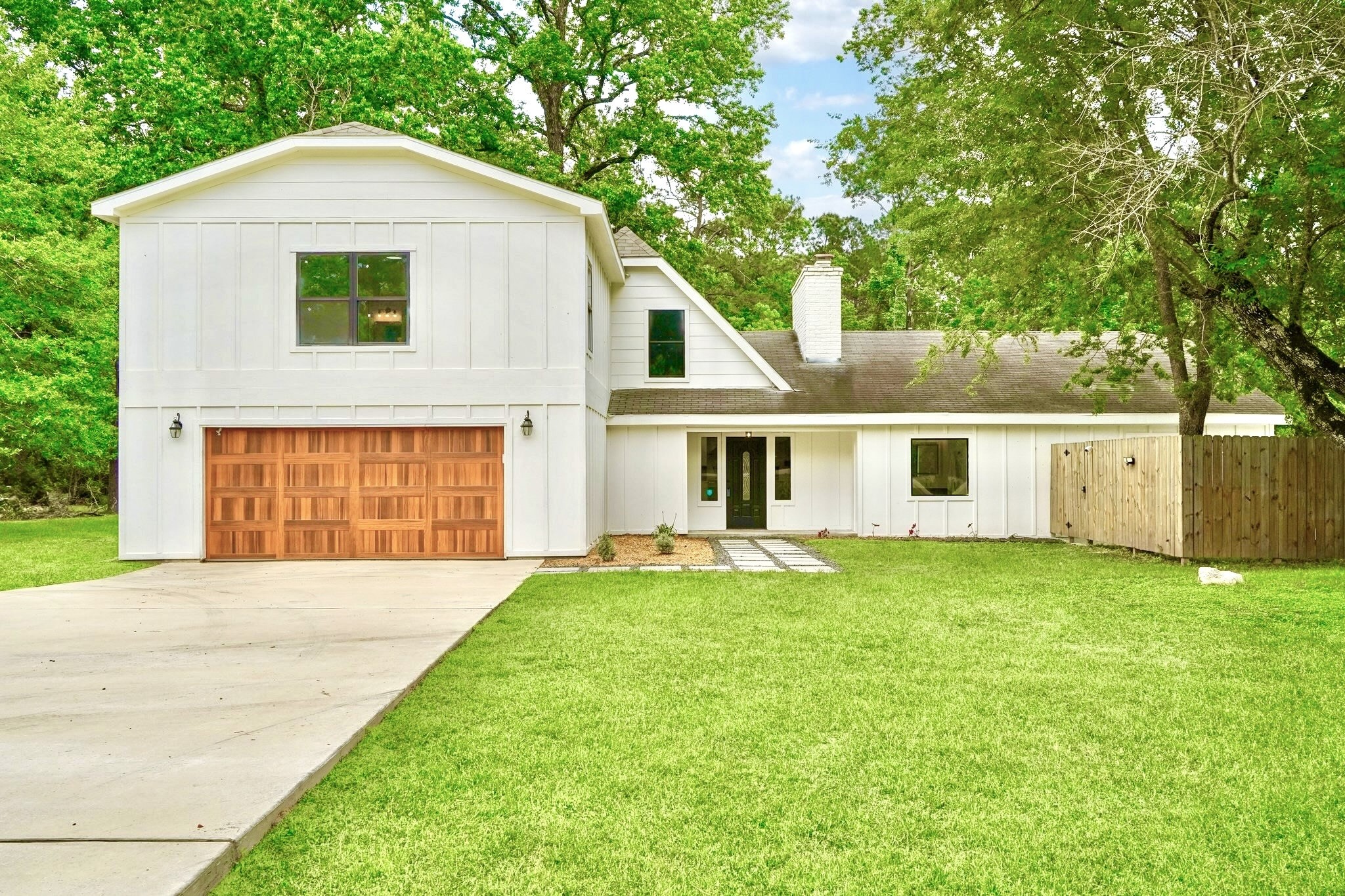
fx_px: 1121
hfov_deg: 61.9
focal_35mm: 30
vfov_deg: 43.6
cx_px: 672
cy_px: 448
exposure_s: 1/1000
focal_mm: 30
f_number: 8
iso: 500
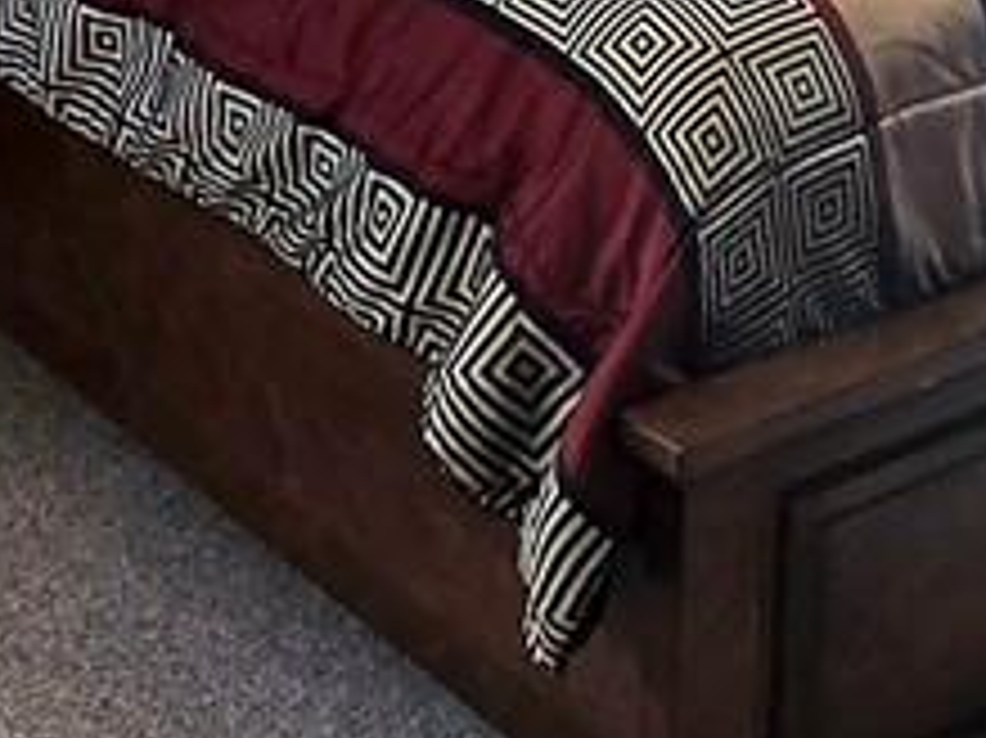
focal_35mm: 95
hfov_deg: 20.3
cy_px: -698
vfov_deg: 13.5
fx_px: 2704
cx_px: 878
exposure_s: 1/60.2
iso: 100
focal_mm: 2.2
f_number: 2.2
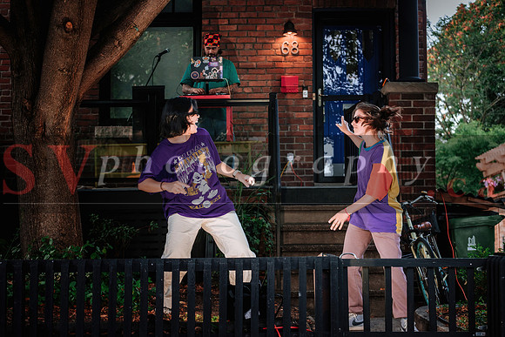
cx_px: 252
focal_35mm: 75
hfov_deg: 27.0
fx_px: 1052
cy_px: 168
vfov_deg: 18.2
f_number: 2.8
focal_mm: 50
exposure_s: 1/200
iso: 400
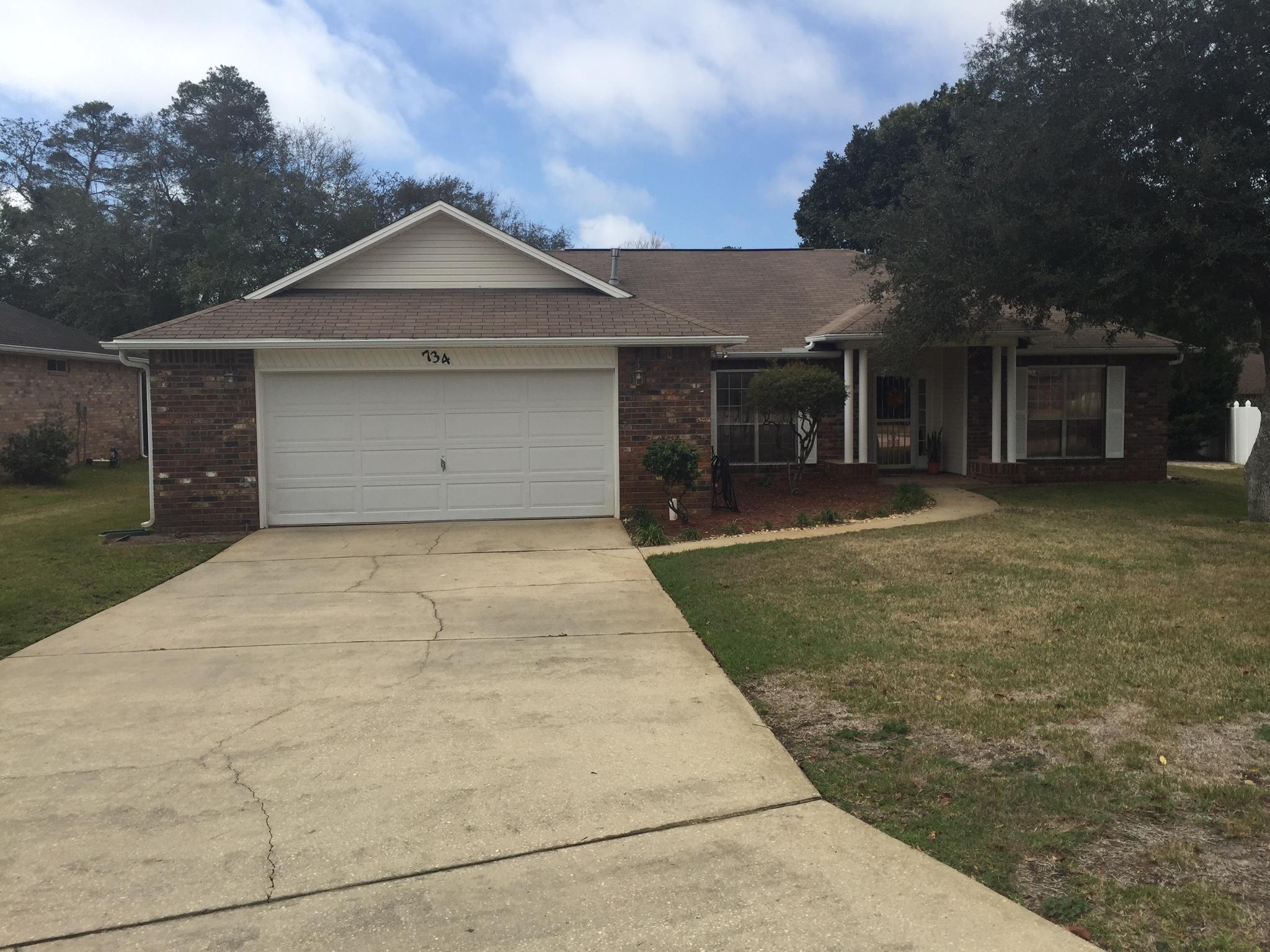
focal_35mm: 29
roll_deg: -0.6
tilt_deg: -2.3
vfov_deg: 48.2
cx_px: 635
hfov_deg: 61.7
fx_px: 1064
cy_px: 476
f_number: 2.2
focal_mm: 4.15
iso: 32
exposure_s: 1/1980
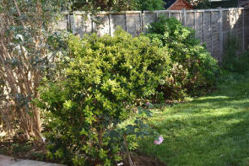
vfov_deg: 22.6
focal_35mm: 60
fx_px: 415
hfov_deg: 32.1
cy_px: 57
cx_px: 213
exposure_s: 1/125
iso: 160
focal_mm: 18
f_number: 5.6
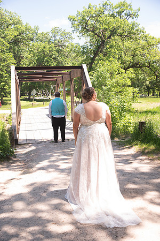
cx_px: 80
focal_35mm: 38
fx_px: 253
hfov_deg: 35.1
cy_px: 120
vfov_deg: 50.7
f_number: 3.5
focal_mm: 38
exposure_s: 1/125
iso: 31
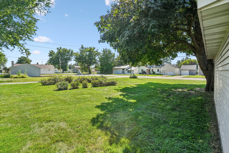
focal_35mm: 16
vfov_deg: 73.7
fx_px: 102
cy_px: 76
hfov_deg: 96.7
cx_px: 114
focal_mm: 16
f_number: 8
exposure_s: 1/500
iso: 400
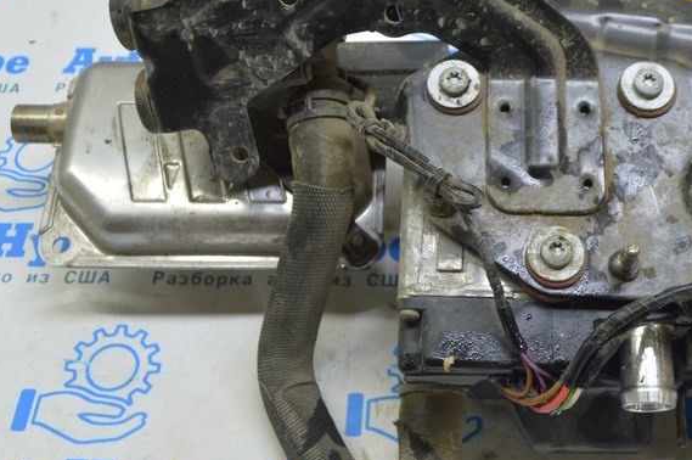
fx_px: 1037
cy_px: 152
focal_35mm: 54
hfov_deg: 36.7
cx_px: 423
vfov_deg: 24.9
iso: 400
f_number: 5.6
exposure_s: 1/20
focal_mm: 20
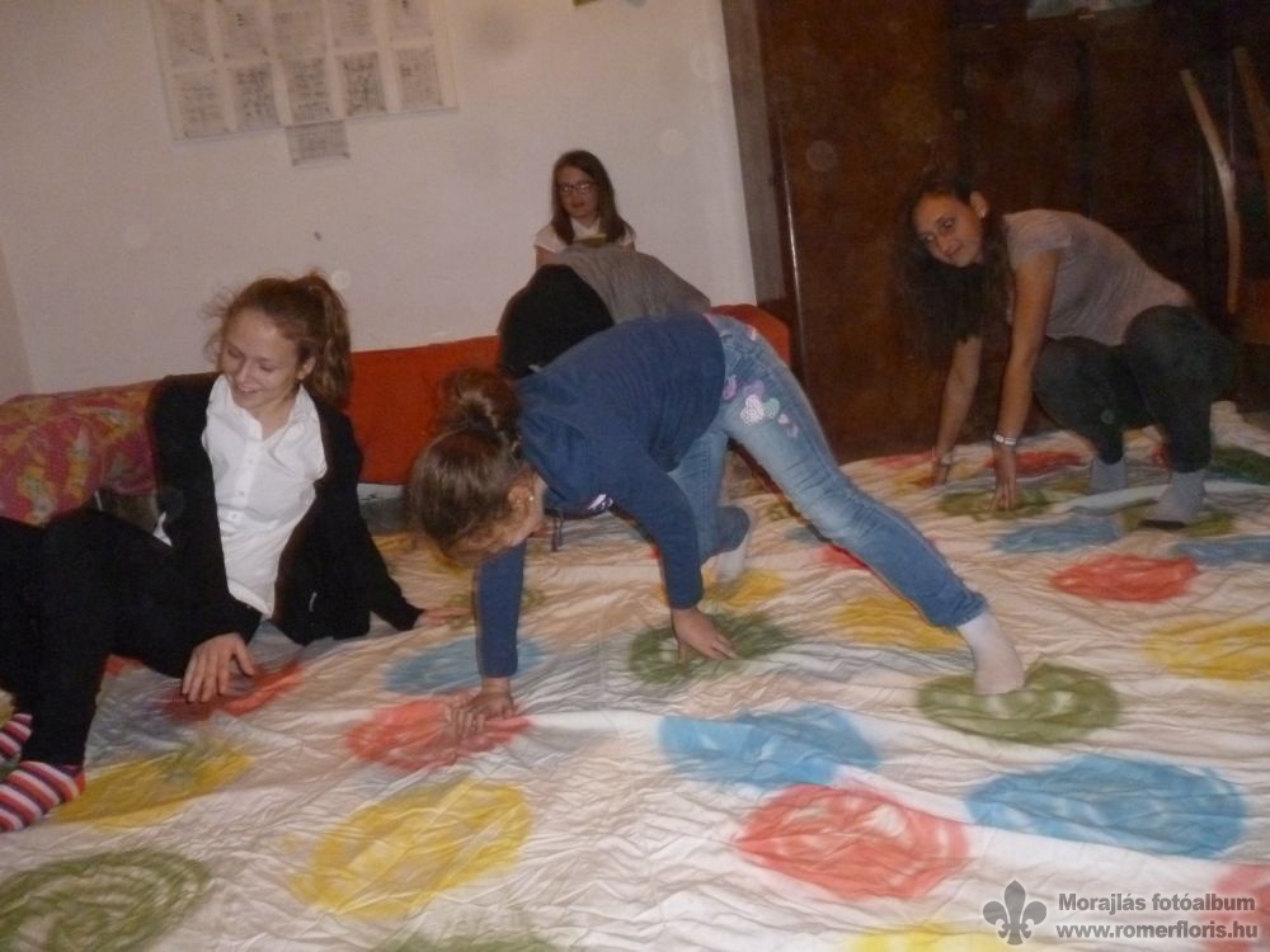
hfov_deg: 63.4
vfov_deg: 49.7
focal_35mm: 28
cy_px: 476
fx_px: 1027
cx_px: 635
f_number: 3.1
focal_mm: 5
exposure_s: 1/15
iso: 500
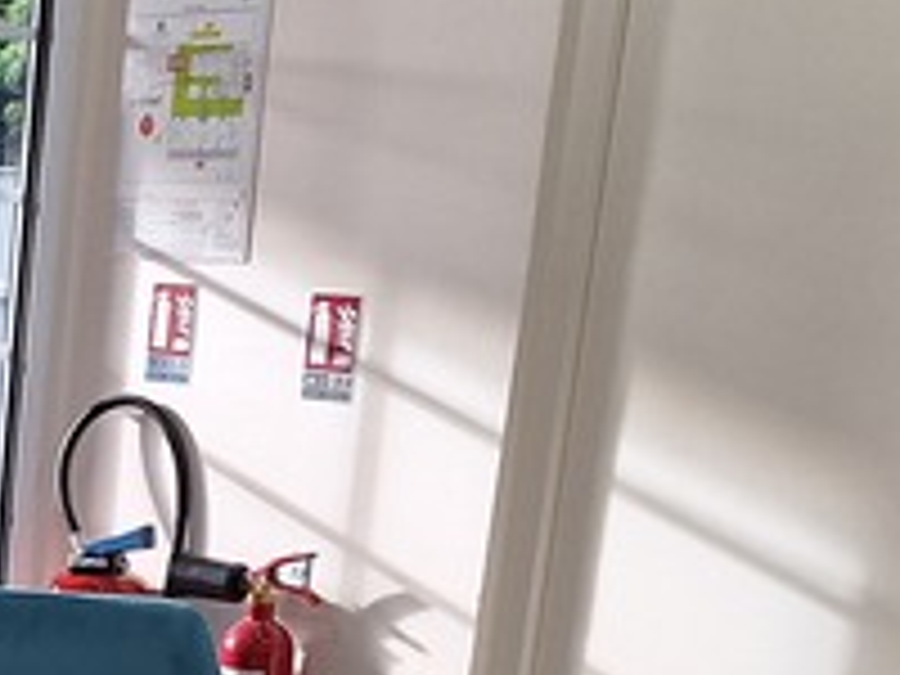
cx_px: -310
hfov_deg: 19.4
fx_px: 2392
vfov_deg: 15.1
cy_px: 954
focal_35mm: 92
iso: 64
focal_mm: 5.54
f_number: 1.8
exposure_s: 1/120
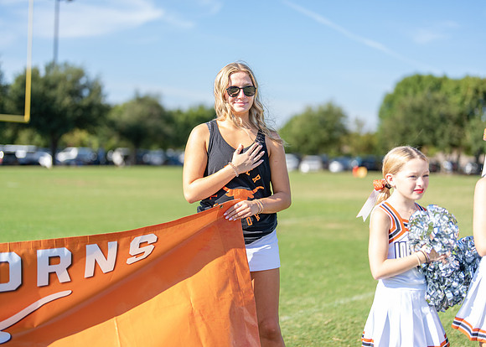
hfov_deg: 37.2
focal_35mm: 52
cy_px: 174
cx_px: 243
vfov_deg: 27.0
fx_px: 723
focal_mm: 50
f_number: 1.2
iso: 100
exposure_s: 1/2500
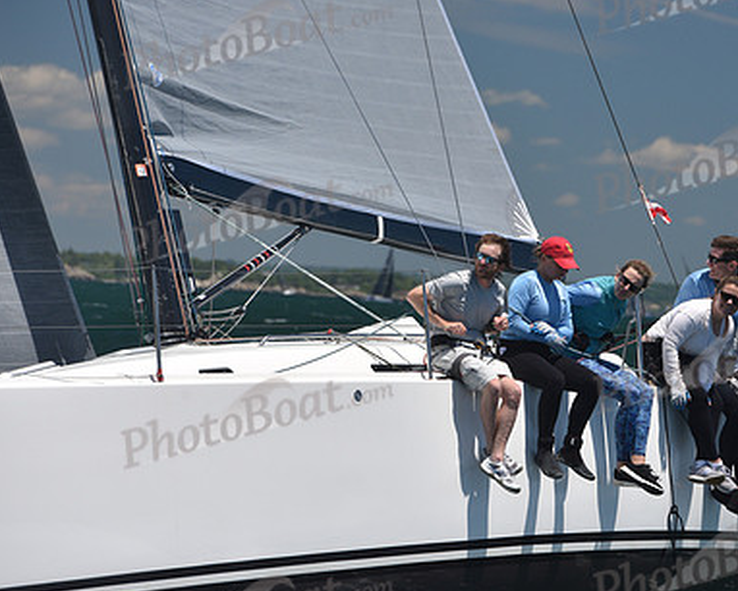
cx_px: 495
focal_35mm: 285
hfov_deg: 6.8
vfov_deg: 5.4
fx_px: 6228
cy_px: 291
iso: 320
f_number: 8
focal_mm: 200
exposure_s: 1/800
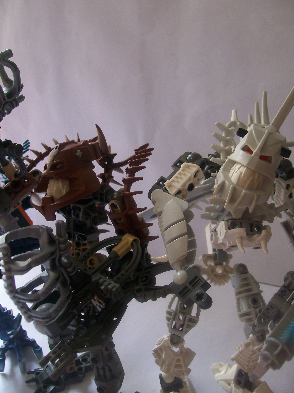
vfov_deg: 51.4
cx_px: 147
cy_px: 196
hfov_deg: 39.7
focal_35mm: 36
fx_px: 408
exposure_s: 1/44.8
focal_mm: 6
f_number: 2.7
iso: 80
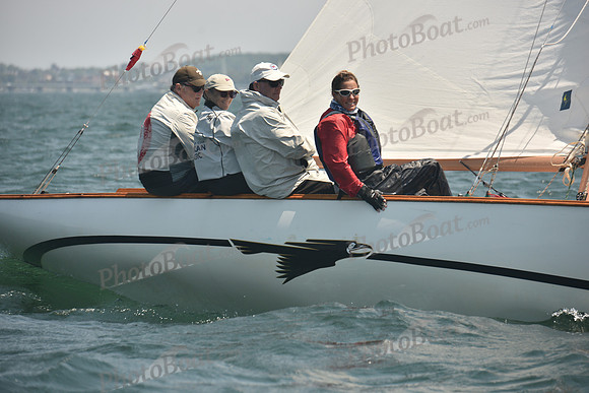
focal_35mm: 195
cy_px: 196
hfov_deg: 10.5
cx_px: 294
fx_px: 3191
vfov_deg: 7.0
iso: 250
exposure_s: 1/640
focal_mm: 195
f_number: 5.6
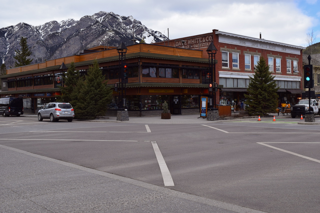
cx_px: 160
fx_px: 360
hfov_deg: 47.9
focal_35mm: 40
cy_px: 106
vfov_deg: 33.0
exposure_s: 1/500
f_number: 11
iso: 400
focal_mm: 27
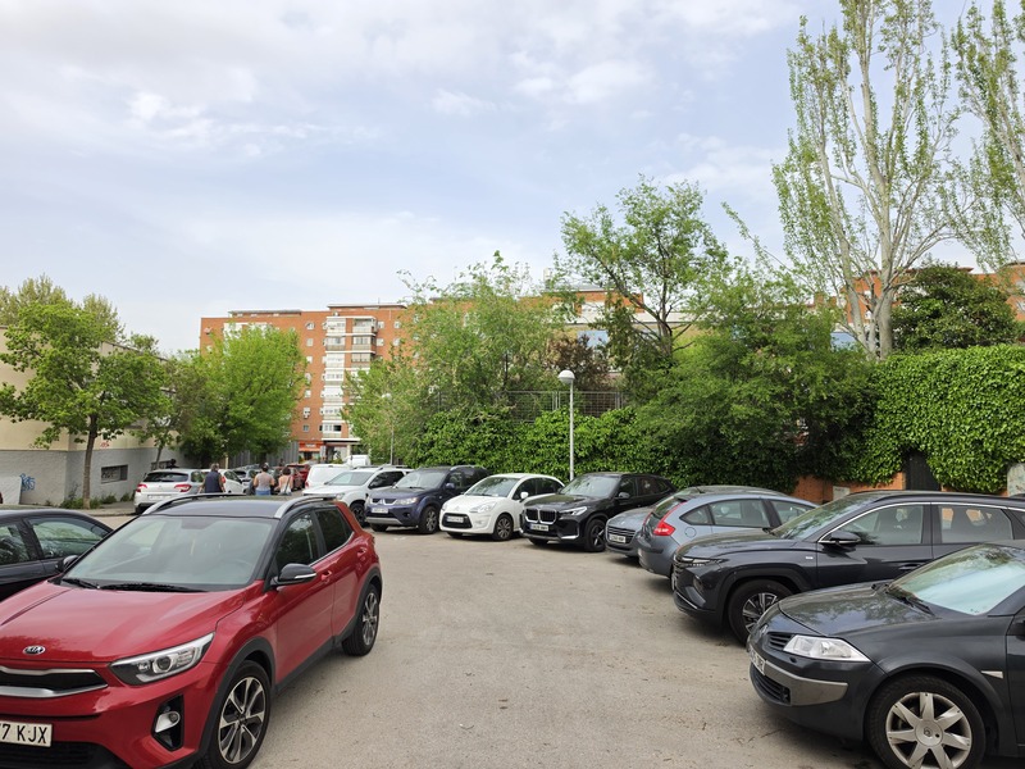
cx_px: 512
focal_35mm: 23
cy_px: 384
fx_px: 681
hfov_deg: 73.9
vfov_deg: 58.9
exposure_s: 1/2352
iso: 64
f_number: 1.4
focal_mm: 6.5
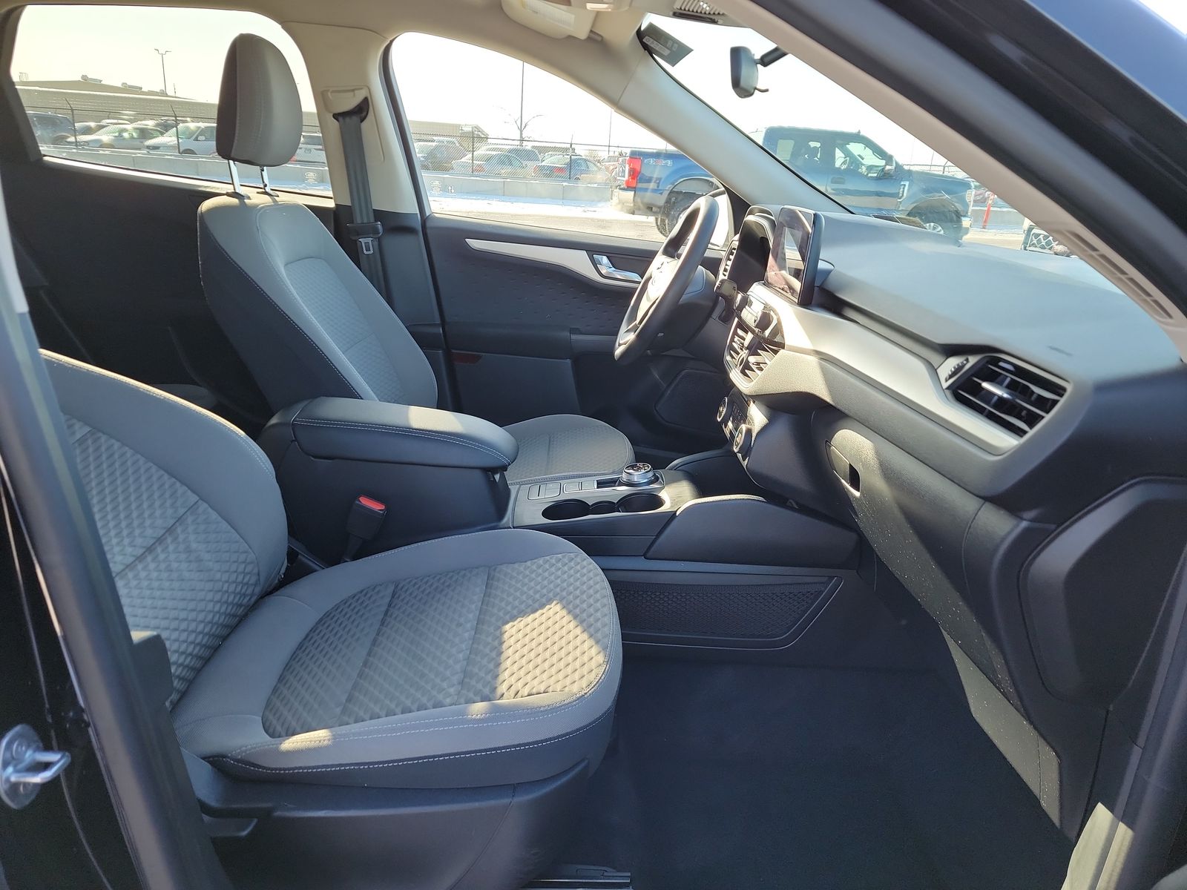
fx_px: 823
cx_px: 594
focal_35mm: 24
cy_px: 445
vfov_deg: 56.8
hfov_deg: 71.6
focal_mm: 6.7
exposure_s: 1/59
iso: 52
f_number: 1.8
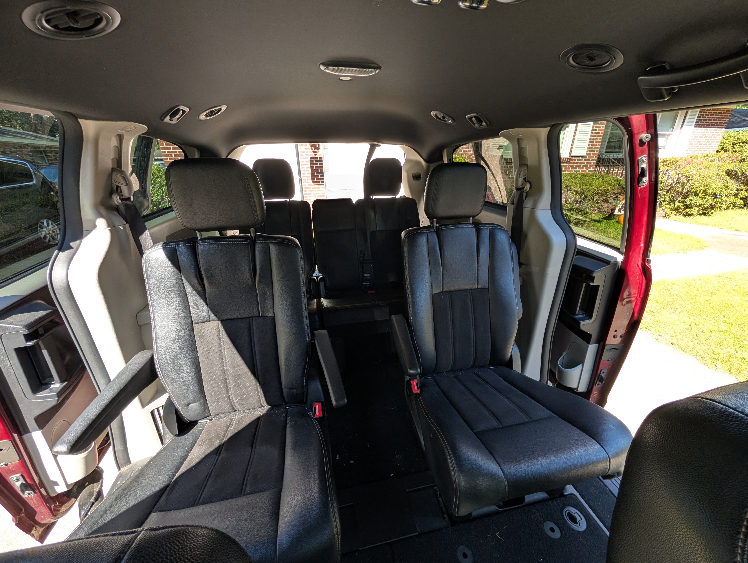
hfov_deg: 110.5
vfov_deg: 94.6
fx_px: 260
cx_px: 374
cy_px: 282
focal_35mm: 12
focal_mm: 2.02
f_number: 1.7
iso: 54
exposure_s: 1/300
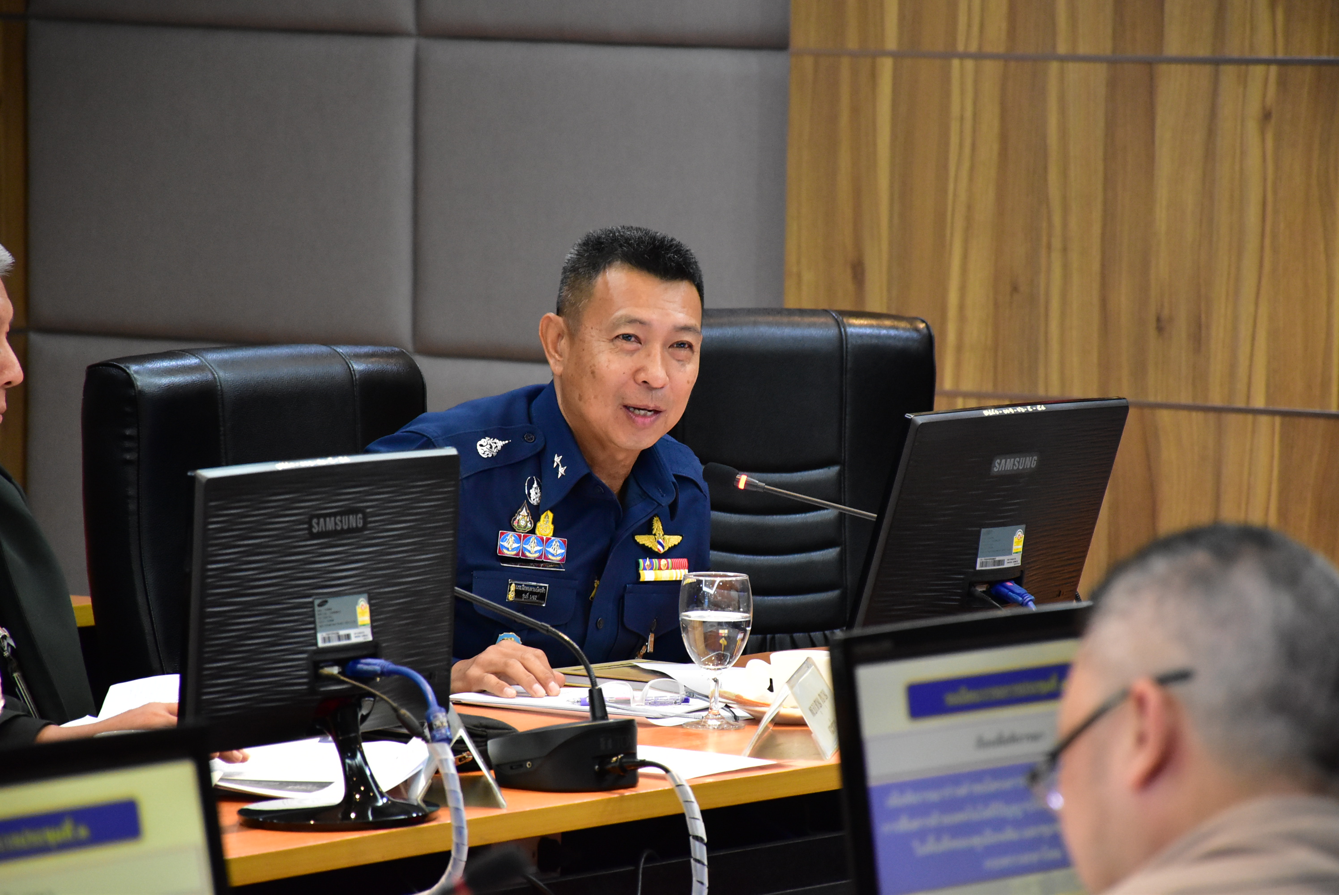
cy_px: 448
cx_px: 670
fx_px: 7817
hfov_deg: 9.8
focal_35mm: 210
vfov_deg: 6.6
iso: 3200
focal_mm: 140
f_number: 5.6
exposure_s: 1/50
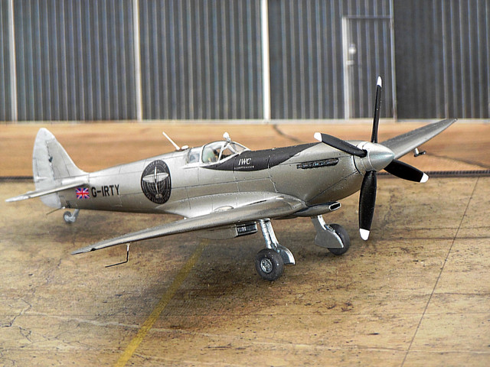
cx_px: 245
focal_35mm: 219
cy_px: 184
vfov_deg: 6.8
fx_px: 3100
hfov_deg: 9.0
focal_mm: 39.1
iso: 200
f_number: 5.7
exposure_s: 1/60
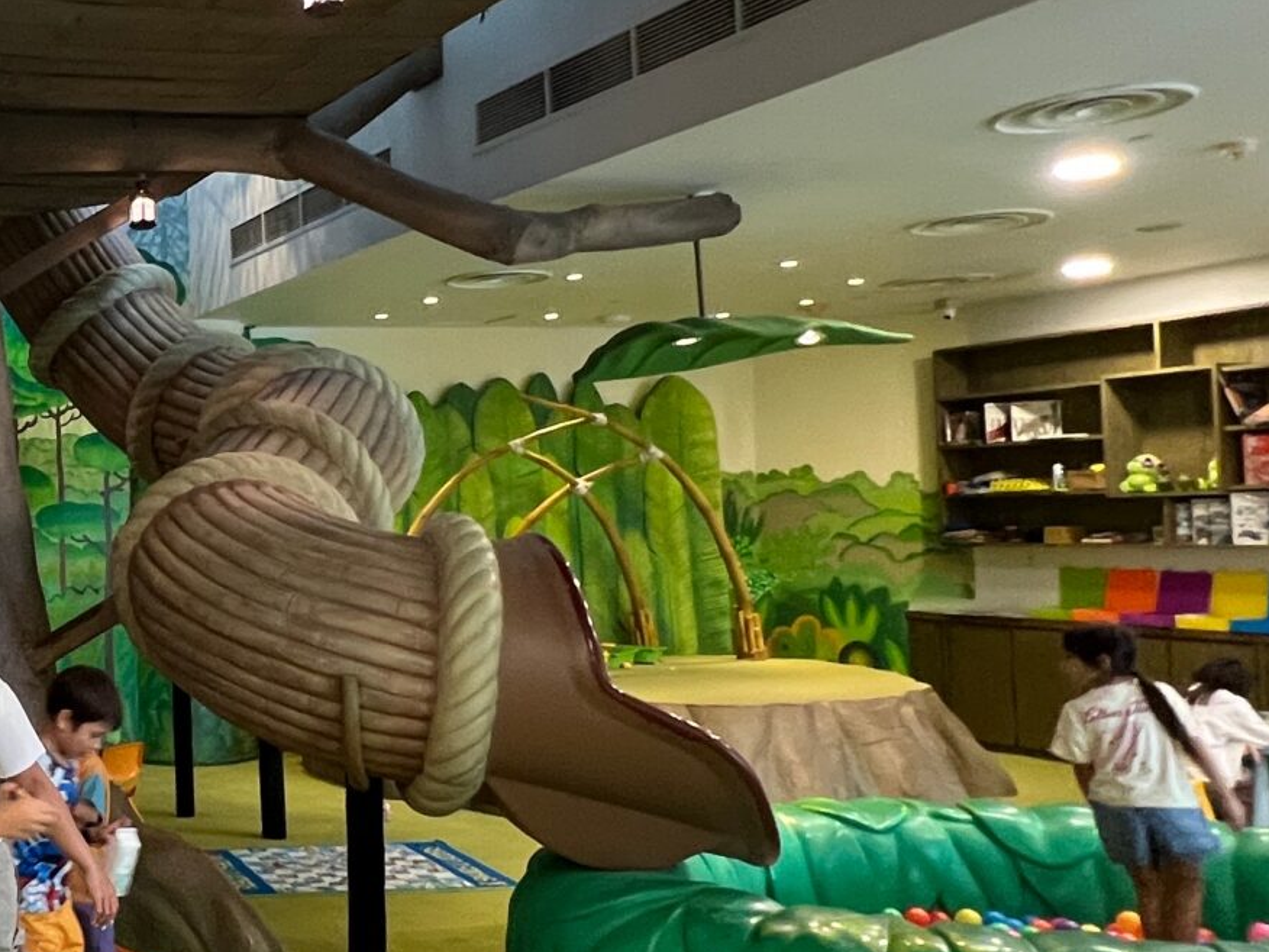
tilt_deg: +1.3
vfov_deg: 37.7
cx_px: -72
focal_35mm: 38
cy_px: 483
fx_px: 1393
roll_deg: +1.2
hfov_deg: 40.9
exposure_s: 1/50
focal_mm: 1.57
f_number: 1.8
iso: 320
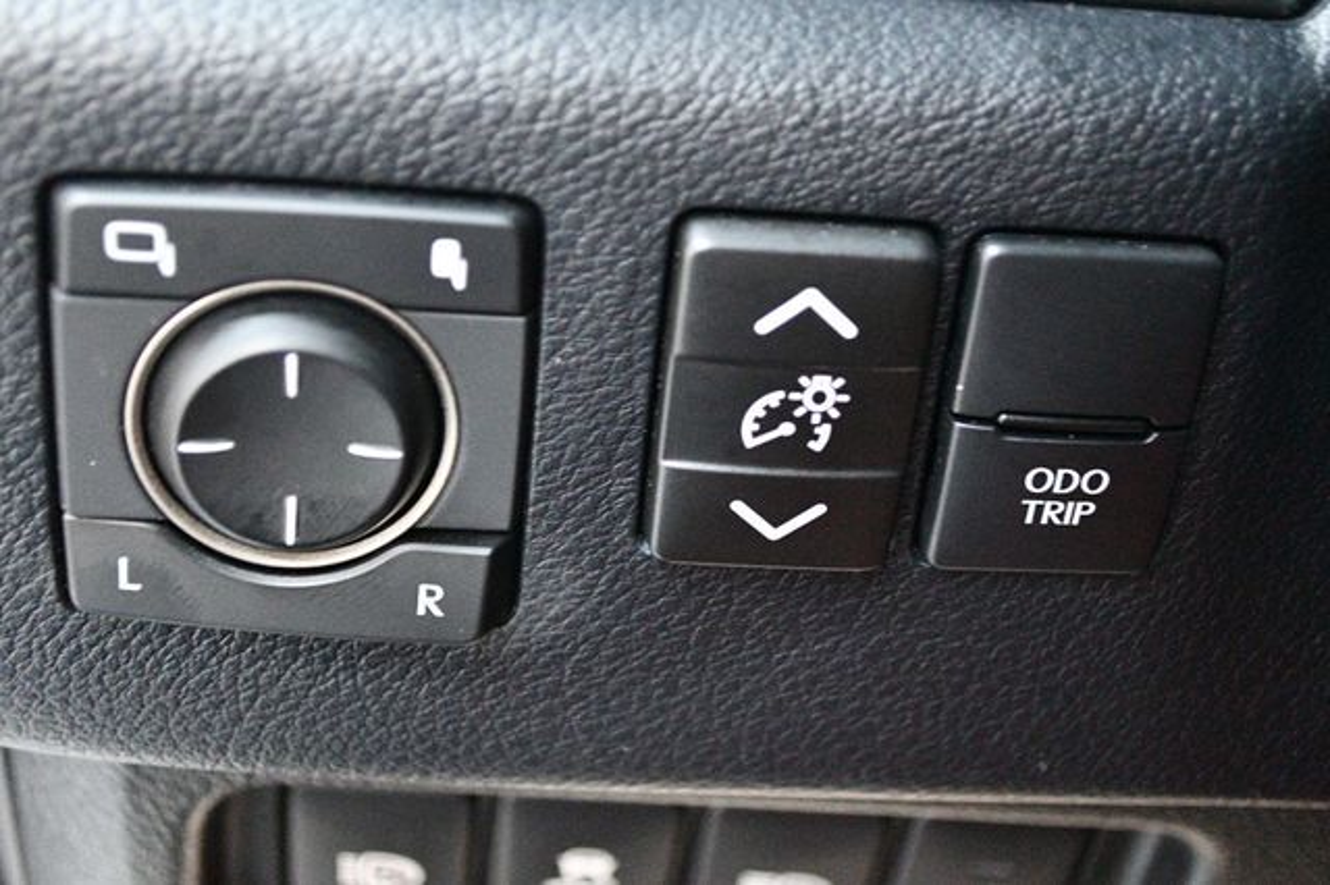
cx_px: 665
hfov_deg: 35.1
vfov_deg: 23.8
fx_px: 2105
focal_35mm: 57
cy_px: 442
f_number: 5
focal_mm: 38
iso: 12800
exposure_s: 1/30
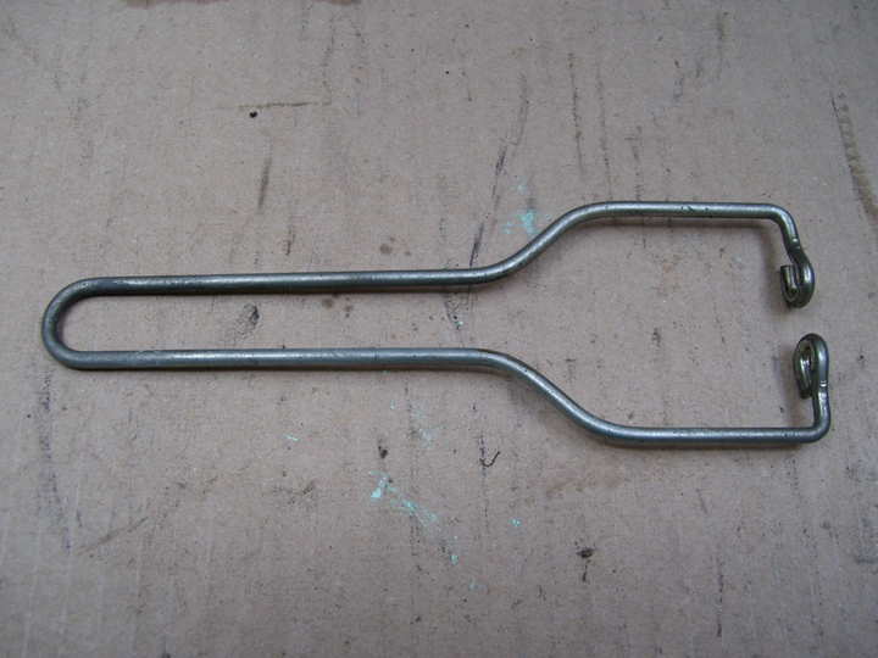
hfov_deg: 50.1
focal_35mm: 37
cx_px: 439
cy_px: 329
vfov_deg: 38.7
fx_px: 938
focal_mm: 6
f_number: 2.7
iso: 80
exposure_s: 1/60
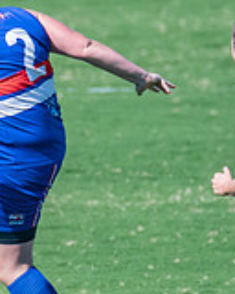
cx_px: -148
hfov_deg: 0.4
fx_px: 31054
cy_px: 149
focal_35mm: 3572
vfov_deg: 0.5
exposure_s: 1/2000
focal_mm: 600
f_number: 8
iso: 1000
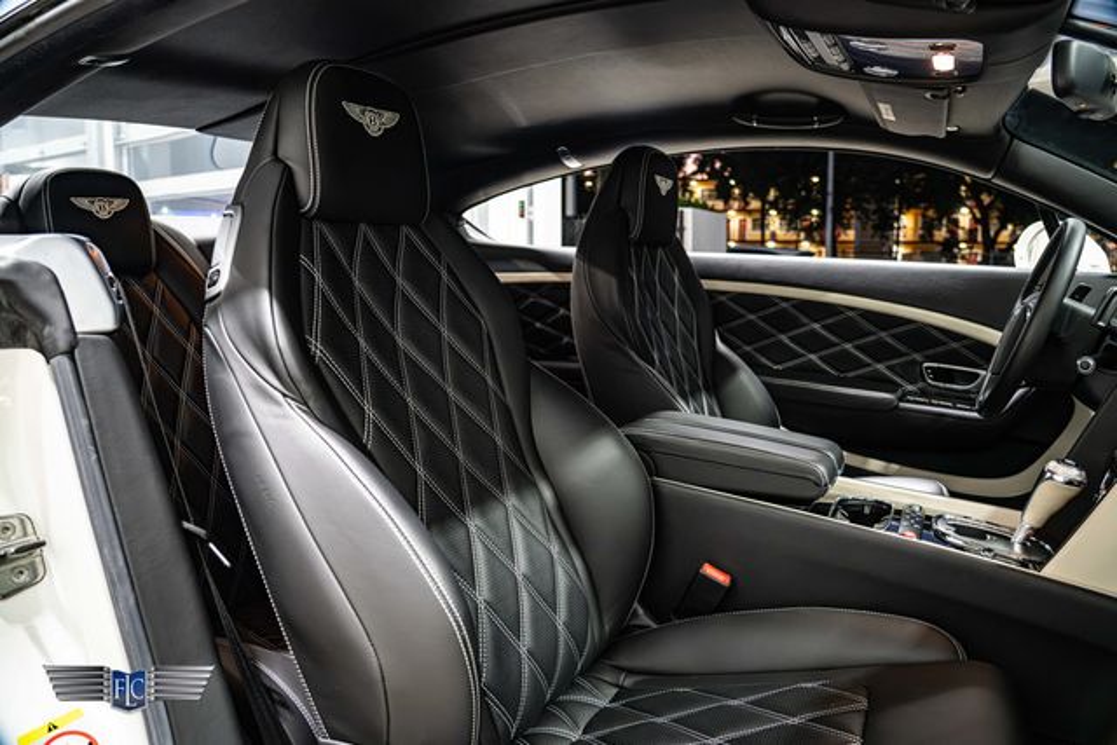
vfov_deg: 53.2
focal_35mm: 24
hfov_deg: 73.7
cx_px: 558
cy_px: 372
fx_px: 745
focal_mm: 24
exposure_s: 1/13
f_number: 4
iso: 1600
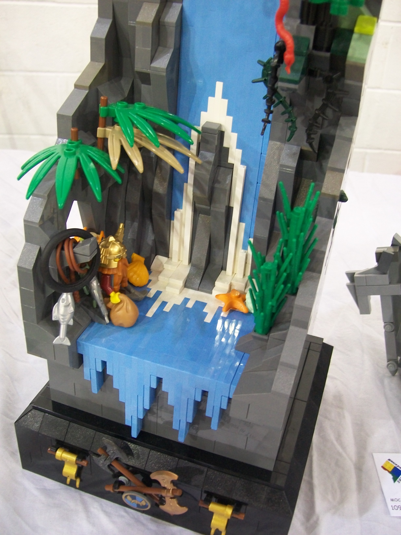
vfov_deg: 51.4
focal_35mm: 36
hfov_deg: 39.7
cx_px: 200
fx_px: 556
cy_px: 268
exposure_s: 1/8
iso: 162
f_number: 2.7
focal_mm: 6
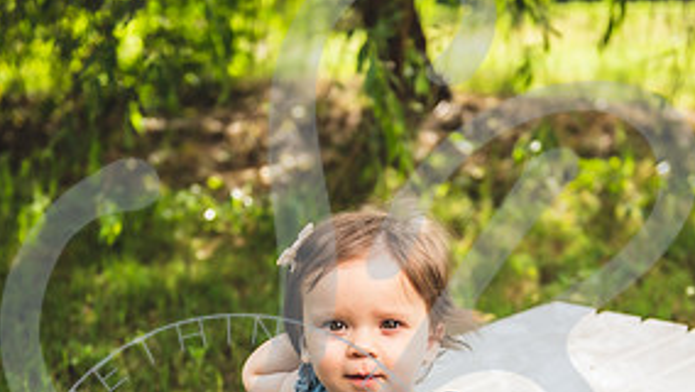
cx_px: 350
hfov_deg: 33.3
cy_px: 355
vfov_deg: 18.8
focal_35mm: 63
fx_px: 1161
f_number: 2.8
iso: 100
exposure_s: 1/400
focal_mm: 38
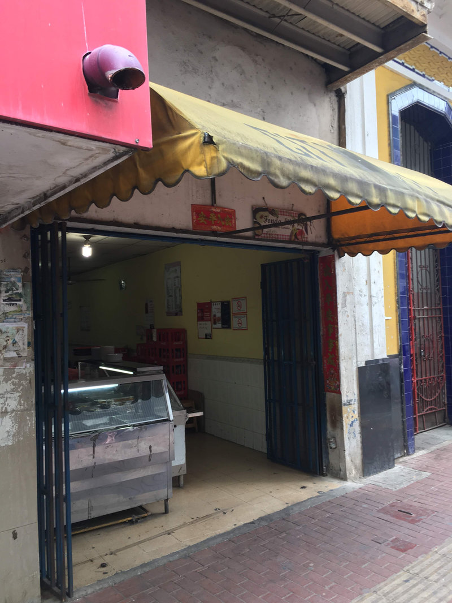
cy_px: 302
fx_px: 505
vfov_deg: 61.6
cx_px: 226
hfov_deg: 48.2
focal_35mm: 29
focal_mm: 4.15
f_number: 2.2
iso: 32
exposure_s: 1/60
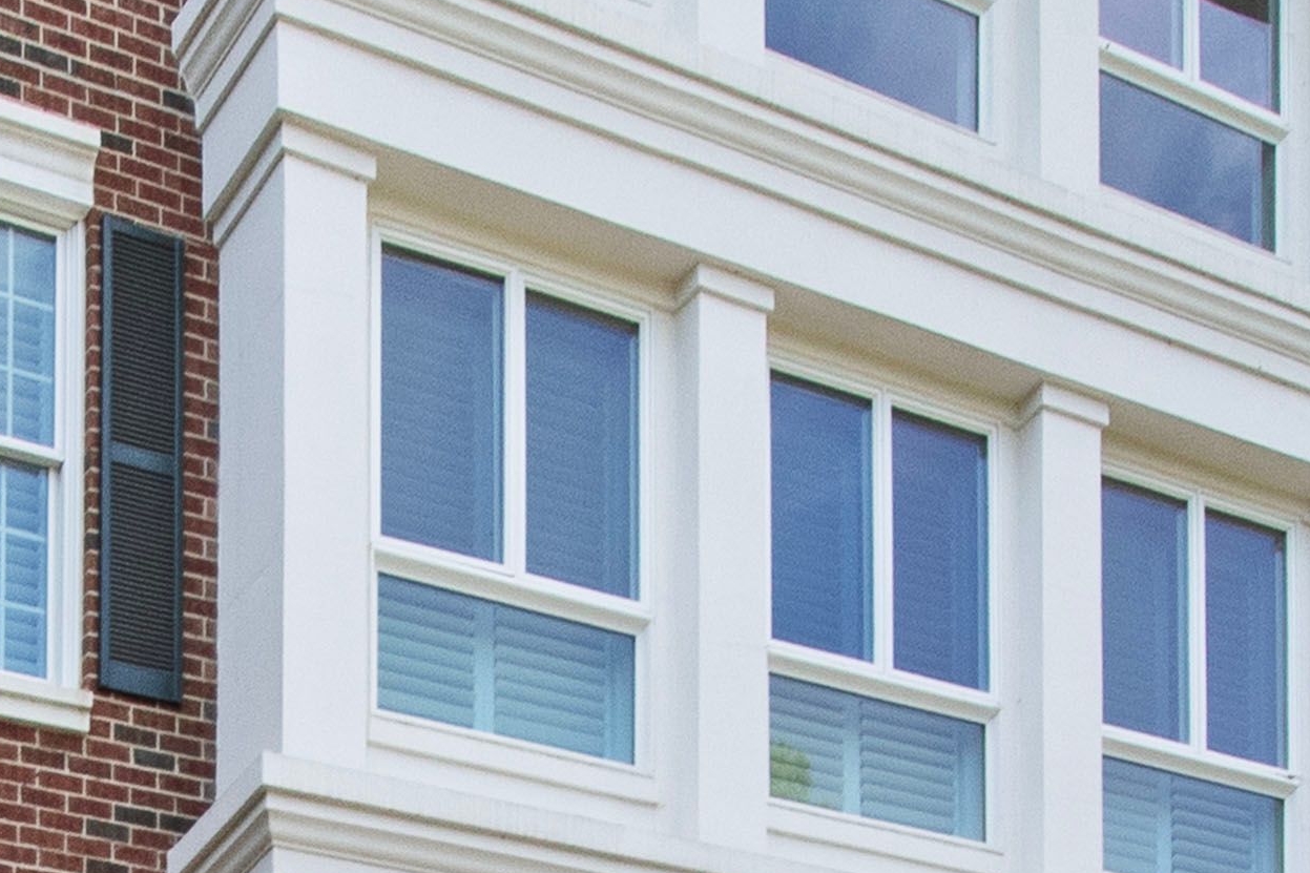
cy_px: 919
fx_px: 2438
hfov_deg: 28.1
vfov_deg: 19.6
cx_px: -32
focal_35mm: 67
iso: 400
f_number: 8
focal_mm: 10
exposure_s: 1/250
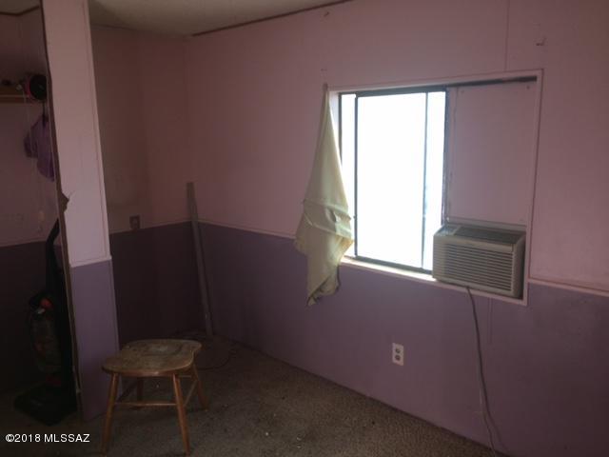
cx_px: 304
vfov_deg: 48.2
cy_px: 228
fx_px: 510
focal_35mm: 29
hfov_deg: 61.7
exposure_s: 1/60
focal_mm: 4.15
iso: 50
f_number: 2.2
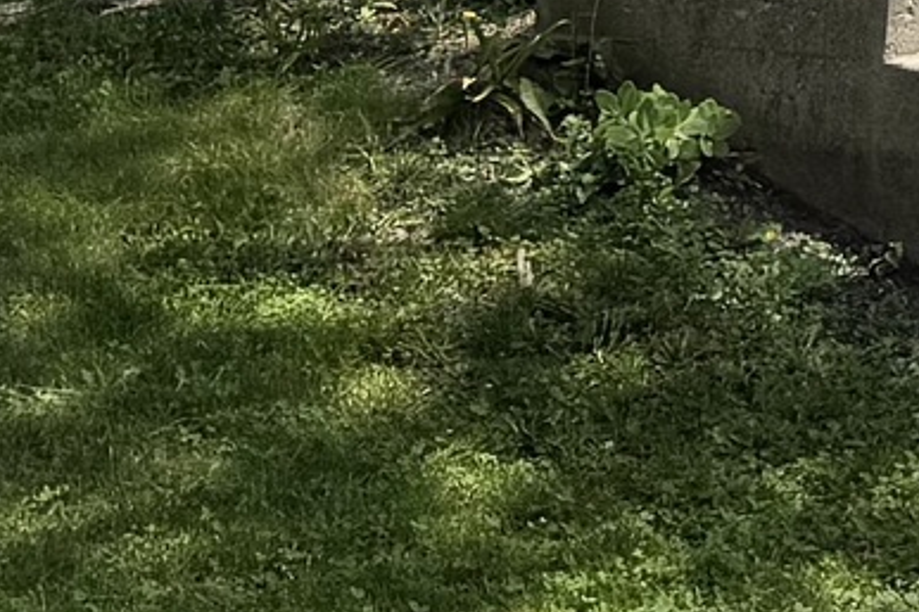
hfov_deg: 9.0
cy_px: -871
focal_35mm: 198
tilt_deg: +3.7
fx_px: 5054
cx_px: 2496
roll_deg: +0.1
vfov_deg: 6.6
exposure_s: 1/2331
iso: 80
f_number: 1.78
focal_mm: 6.76
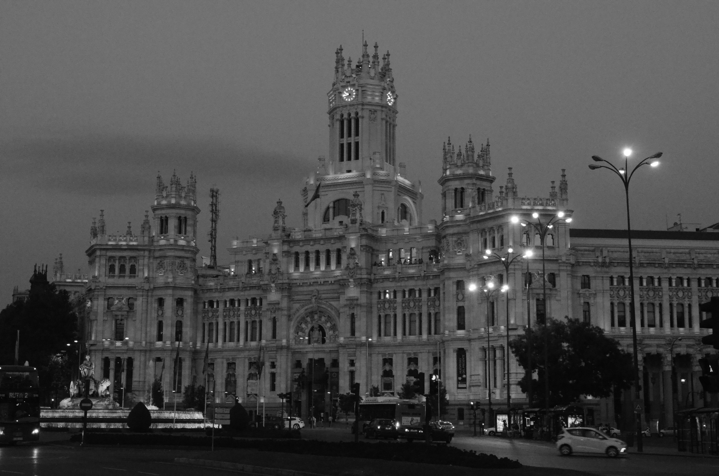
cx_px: 360
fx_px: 1046
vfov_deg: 25.6
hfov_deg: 37.9
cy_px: 238
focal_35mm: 52
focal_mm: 35
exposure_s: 1/100
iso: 6400
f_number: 10
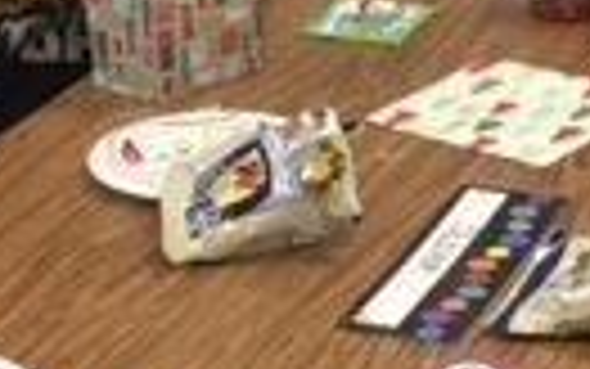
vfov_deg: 8.7
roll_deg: -0.1
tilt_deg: -20.6
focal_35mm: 150
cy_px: 144
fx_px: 2413
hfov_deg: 13.9
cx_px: 473
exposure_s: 1/30
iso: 50
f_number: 2.2
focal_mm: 4.15
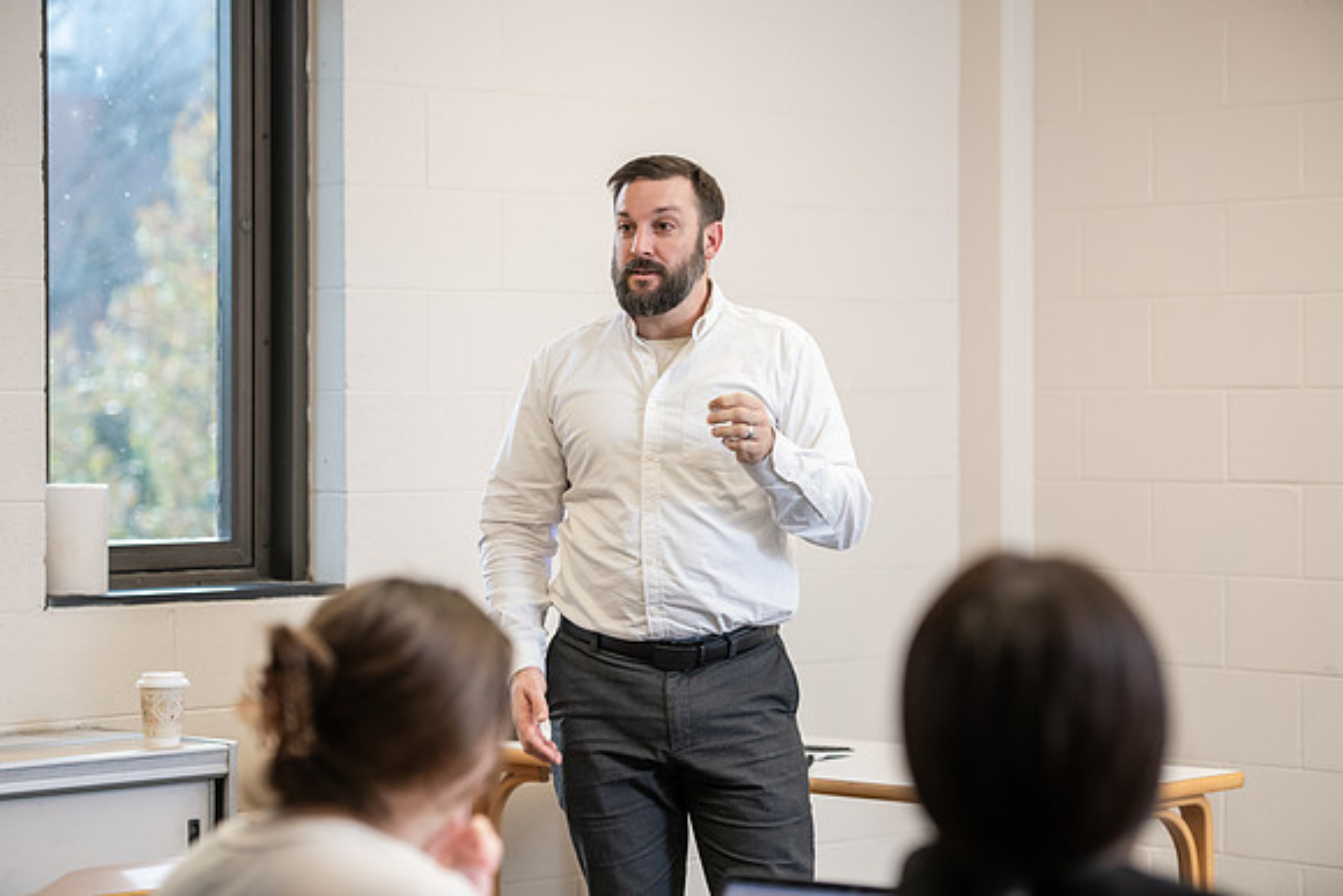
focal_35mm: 100
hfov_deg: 20.4
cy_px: 448
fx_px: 3731
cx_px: 672
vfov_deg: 13.7
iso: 1250
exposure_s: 1/200
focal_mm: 100
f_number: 3.2
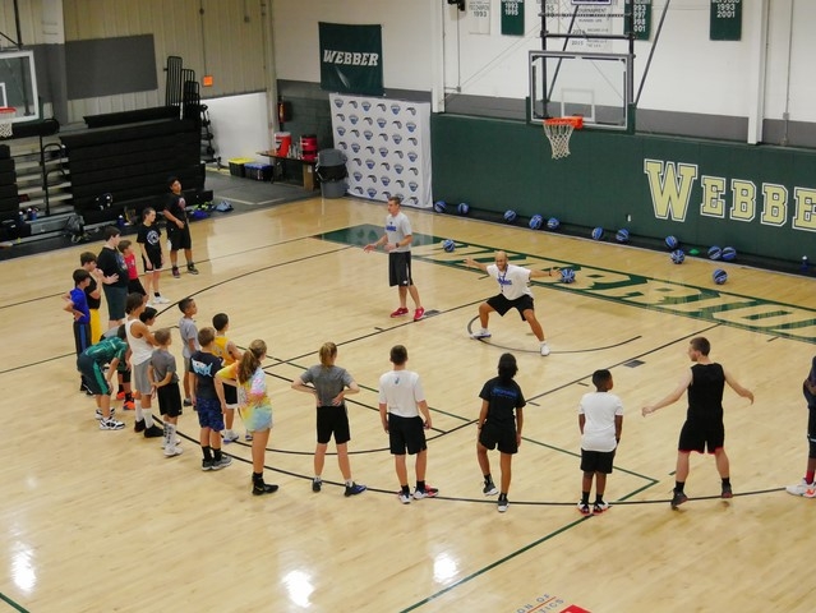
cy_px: 306
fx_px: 1321
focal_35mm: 56
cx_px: 408
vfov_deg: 26.1
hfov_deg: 34.3
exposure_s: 1/320
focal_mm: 28
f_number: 4.5
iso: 6400
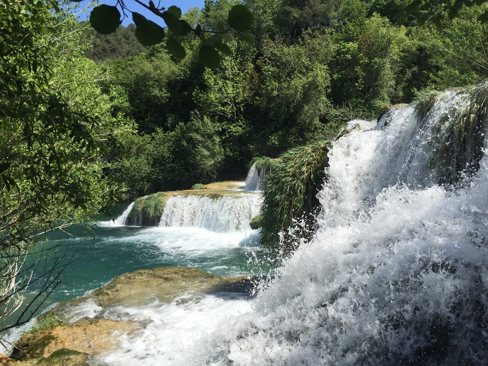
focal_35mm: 29
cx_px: 244
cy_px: 183
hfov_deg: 61.7
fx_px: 409
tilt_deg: -2.3
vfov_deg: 48.2
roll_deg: +0.9
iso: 32
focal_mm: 4.15
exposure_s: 1/2475
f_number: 2.2
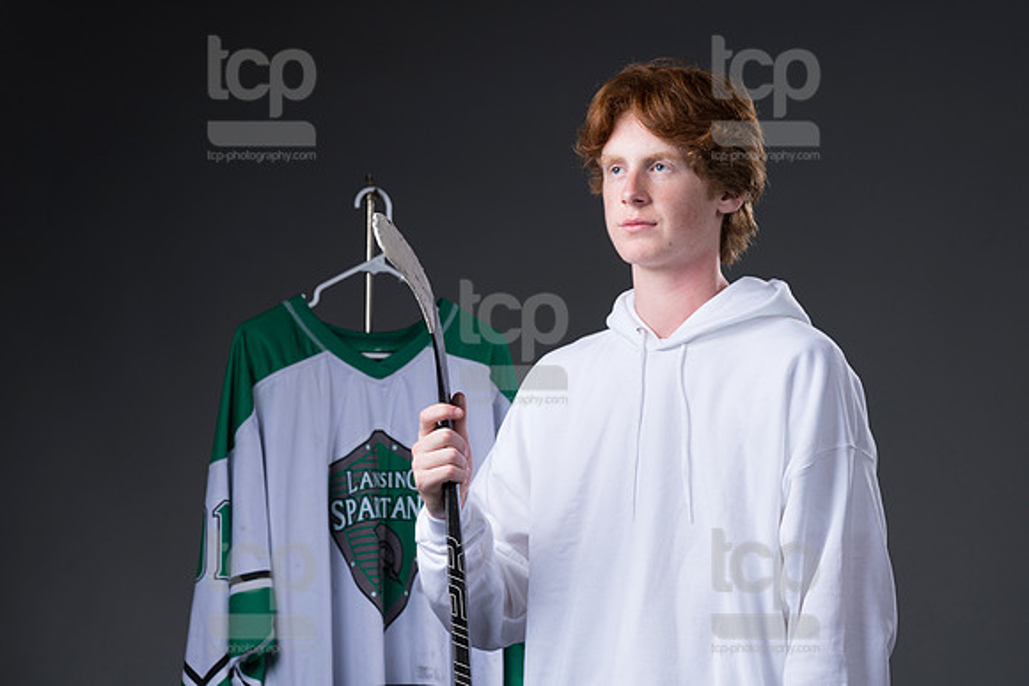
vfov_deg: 9.4
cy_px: 310
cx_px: 579
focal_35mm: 146
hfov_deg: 14.1
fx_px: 4169
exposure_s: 1/250
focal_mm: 122
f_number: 5.6
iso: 160
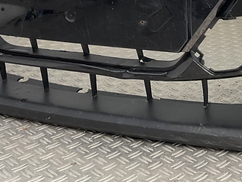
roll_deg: +0.7
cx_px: 196
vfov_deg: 17.3
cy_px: -58
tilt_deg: -7.7
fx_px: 559
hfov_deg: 24.0
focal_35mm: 80
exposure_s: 1/128
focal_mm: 3
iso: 16
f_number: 1.8
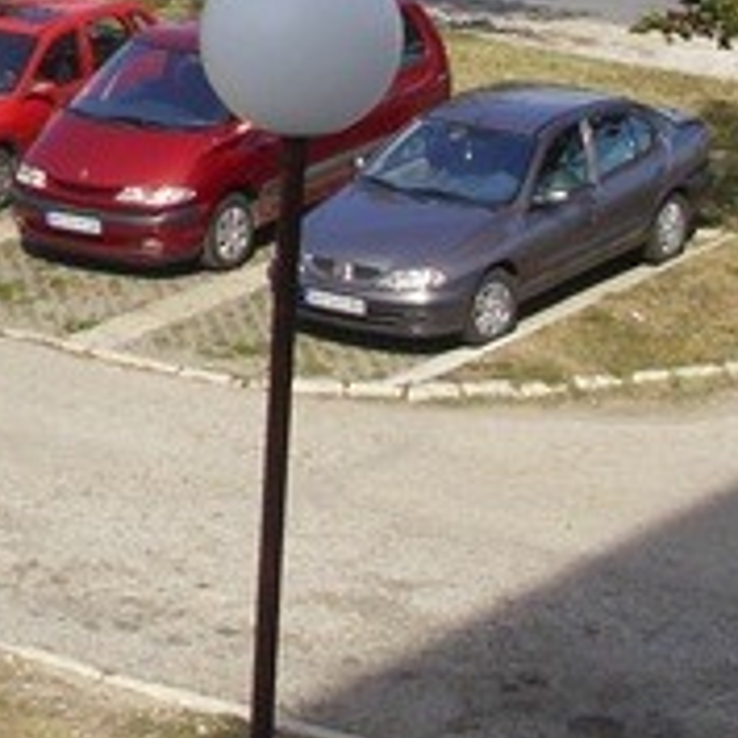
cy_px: -175
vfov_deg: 12.2
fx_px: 3377
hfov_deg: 12.5
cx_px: 275
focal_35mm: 140
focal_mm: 6.2
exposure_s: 1/362
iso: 50
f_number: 4.3
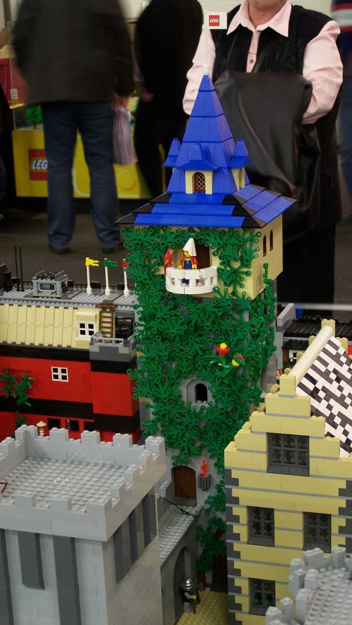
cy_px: 313
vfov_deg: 30.1
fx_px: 1161
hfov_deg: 17.2
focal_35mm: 70
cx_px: 204
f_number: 3.2
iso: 80
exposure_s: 1/2
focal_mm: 10.7
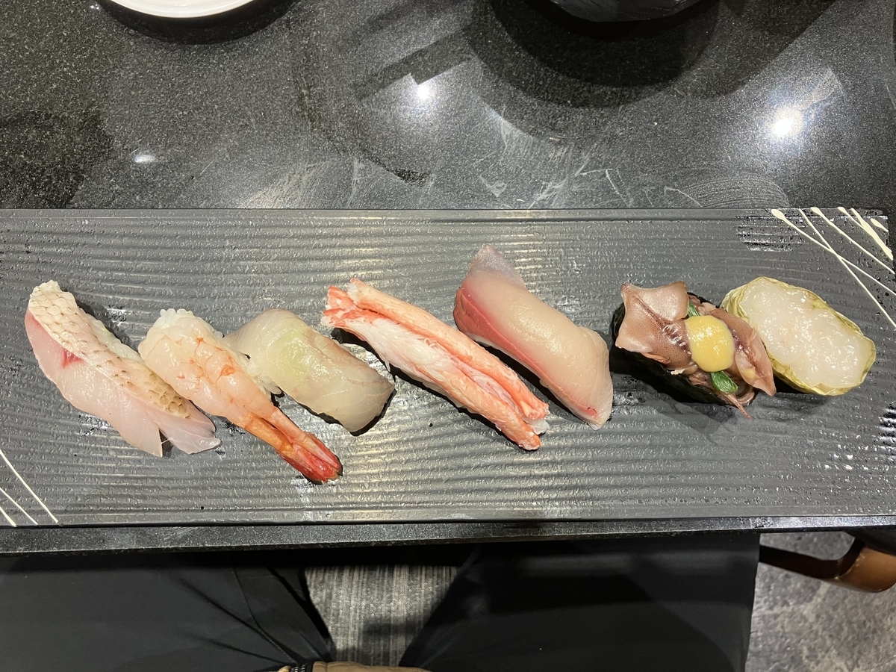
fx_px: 725
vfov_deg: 49.7
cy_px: 336
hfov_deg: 63.4
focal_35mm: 28
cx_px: 448
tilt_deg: -78.7
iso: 80
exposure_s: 1/60
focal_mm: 3.99
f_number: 1.8
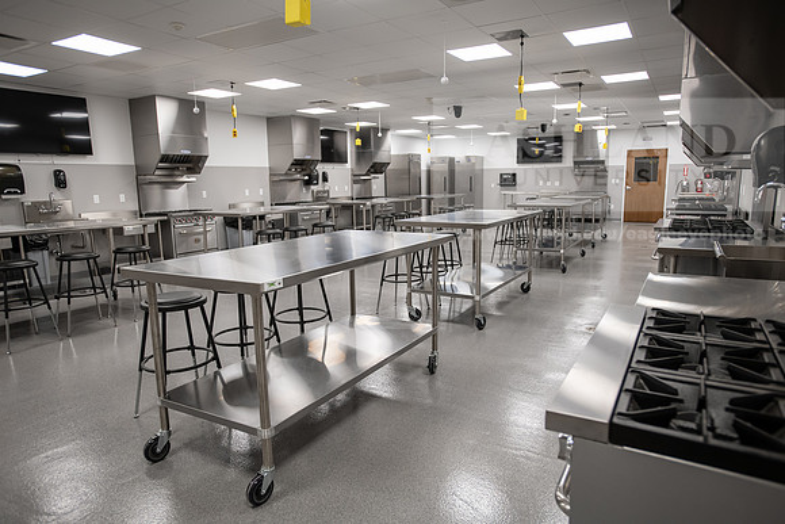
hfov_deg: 78.6
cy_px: 262
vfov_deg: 57.3
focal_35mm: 22
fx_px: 480
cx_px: 392
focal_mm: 22
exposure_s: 1/160
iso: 800
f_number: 3.5
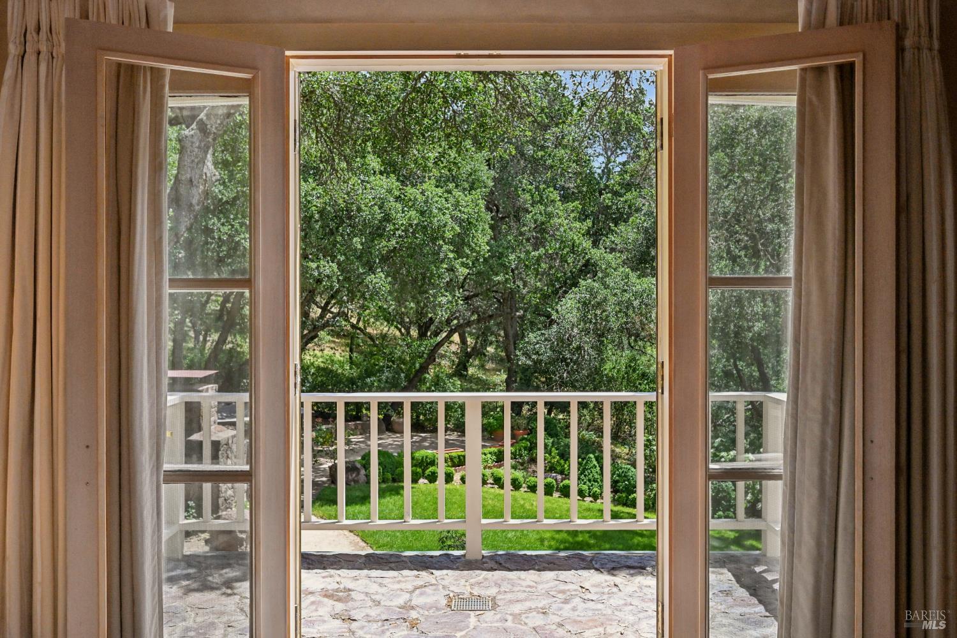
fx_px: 797
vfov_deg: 43.6
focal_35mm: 30
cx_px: 478
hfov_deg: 61.9
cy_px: 319
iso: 1600
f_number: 9
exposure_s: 1/1250
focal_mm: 30
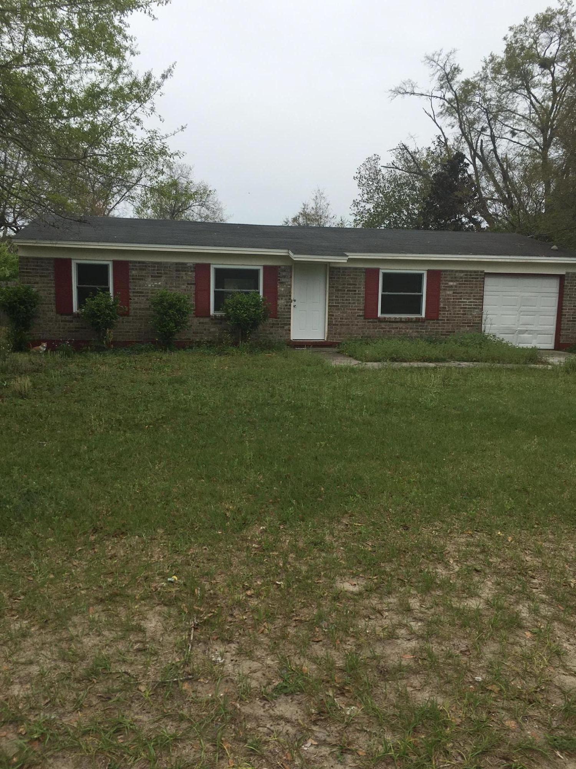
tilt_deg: -6.2
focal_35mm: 29
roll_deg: -1.6
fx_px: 643
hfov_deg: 48.2
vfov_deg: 61.7
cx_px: 288
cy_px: 384
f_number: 2.2
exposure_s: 1/1241
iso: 25
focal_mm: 4.15
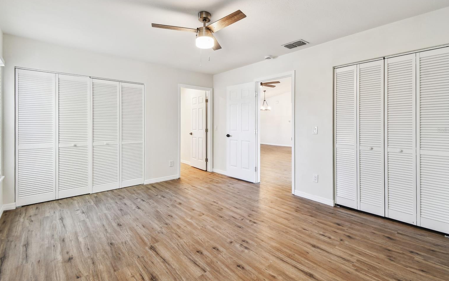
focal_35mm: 16
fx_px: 196
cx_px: 228
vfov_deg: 71.2
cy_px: 130
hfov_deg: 97.8
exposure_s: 1/8
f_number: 7.1
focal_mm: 10
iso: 100
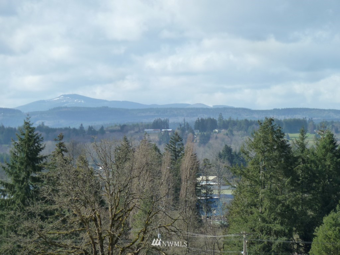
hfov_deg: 10.1
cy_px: 128
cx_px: 170
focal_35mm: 196
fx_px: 1925
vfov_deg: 7.6
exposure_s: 1/400
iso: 125
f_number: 4.5
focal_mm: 32.1
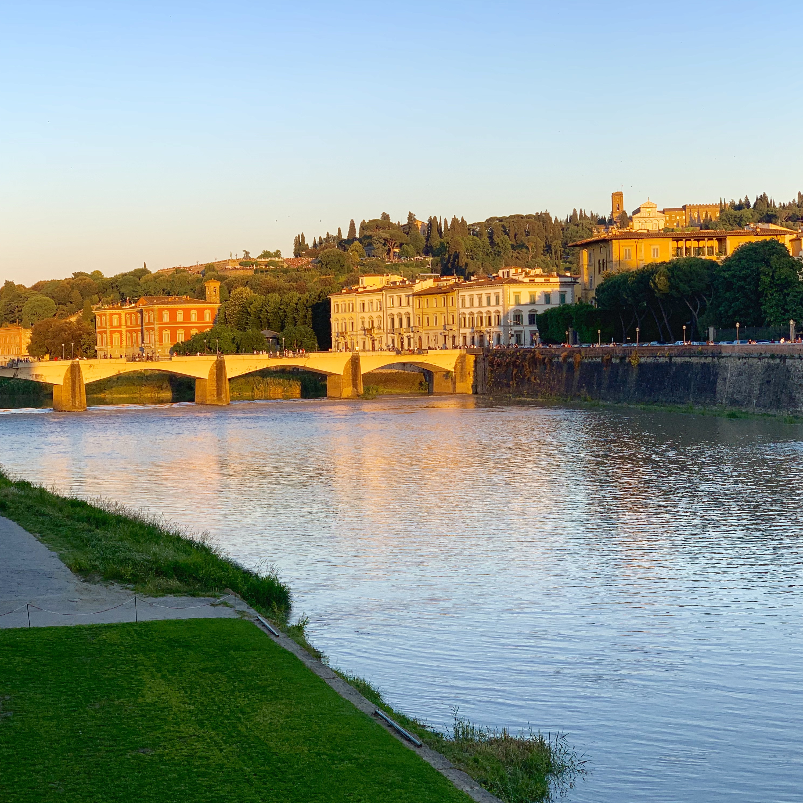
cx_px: 405
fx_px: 1627
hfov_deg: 27.7
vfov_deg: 27.7
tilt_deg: -0.6
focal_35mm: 62
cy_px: 399
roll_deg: +1.8
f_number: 2.4
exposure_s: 1/193
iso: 16
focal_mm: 6
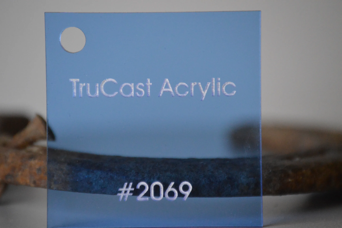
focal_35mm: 300
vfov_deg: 4.6
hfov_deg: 6.9
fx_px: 2847
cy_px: 114
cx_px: 171
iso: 3200
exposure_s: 1/250
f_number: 5.6
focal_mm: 200
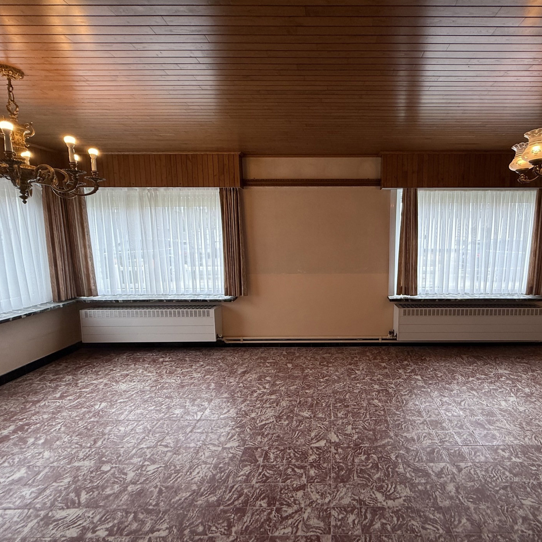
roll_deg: +0.9
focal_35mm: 17
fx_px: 301
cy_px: 269
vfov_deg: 84.0
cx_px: 339
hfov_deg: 82.4
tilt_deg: -6.1
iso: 80
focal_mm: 2.22
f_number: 2.2
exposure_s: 1/100
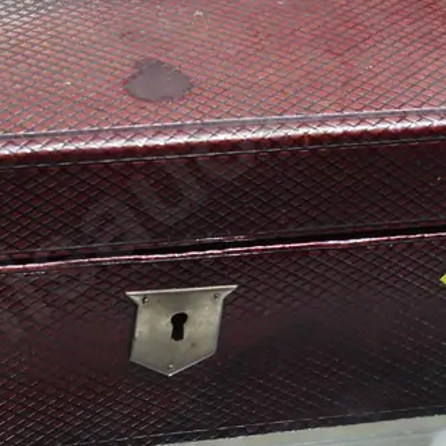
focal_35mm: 126
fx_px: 1837
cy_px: 181
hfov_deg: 13.8
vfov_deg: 13.8
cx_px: 177
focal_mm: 23
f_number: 5.1
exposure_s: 1/60
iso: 640
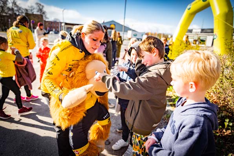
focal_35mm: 24
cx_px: 117
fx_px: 156
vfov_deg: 53.1
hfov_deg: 73.8
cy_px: 78
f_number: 2.8
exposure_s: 1/1000
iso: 100
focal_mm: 24
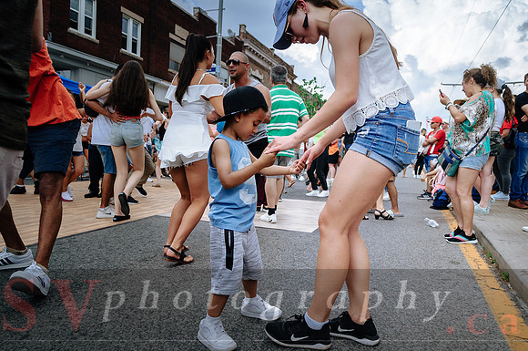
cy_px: 176
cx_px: 264
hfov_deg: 70.5
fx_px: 373
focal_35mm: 26
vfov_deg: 50.3
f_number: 4
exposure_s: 1/1250
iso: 100
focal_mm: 17
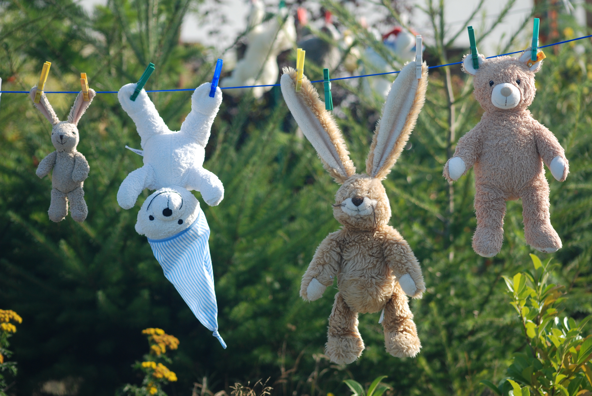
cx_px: 296
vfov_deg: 10.0
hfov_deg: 14.8
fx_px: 2272
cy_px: 198
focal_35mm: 138
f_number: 4.2
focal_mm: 92
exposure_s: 1/250
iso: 200
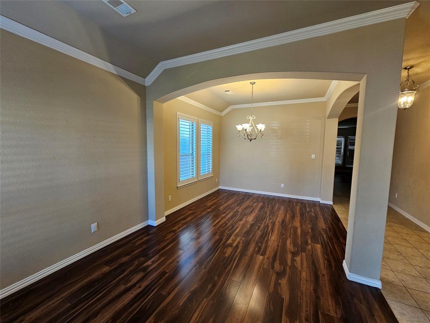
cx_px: 215
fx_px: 161
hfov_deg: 106.2
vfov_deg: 89.9
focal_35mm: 13
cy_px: 162
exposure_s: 1/60
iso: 200
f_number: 2.2
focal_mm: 2.2
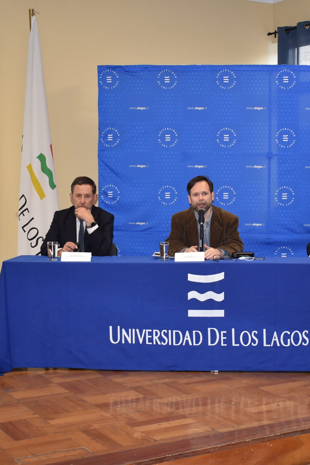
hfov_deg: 22.2
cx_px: 212
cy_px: 232
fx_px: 784
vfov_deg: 33.0
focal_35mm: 61
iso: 800
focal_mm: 27
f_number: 4.5
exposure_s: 1/80
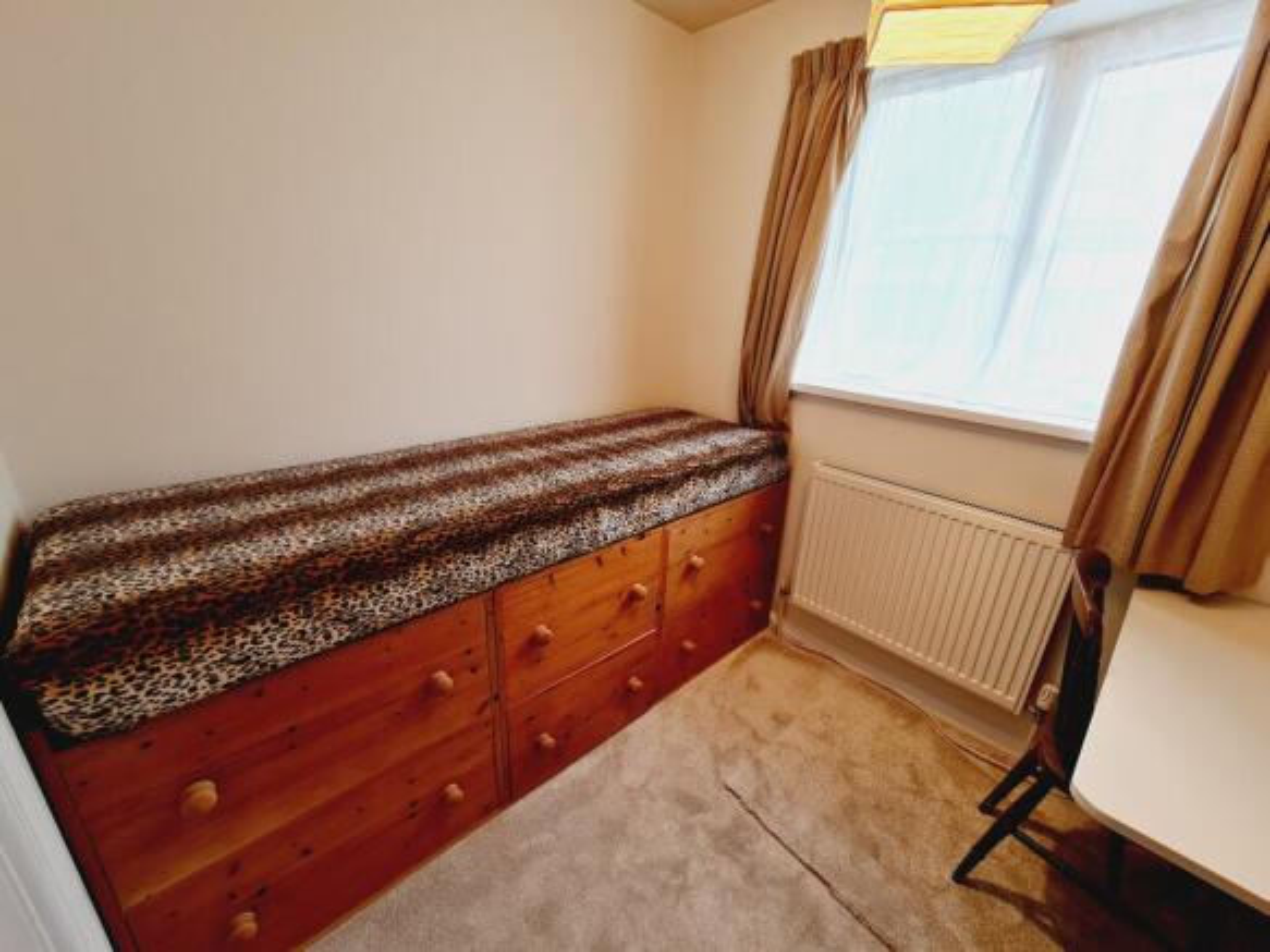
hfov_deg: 106.2
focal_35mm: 13
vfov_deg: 89.9
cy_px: 476
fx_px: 477
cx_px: 635
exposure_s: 1/100
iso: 125
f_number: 2.2
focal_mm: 2.2
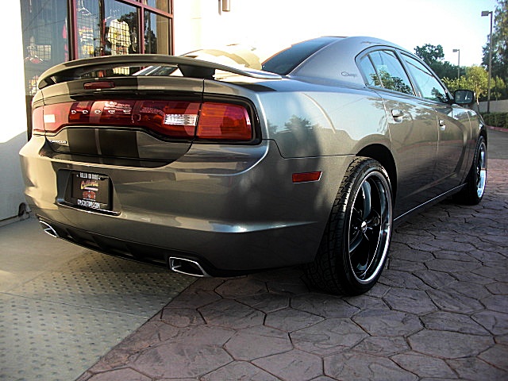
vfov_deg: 39.7
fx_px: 528
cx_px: 254
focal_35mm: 36
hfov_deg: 51.4
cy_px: 190
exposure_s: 1/200
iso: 50
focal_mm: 6.3
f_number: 2.8
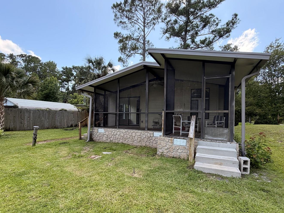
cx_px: 154
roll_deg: -0.3
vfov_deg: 74.5
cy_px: 118
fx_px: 139
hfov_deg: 90.8
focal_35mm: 17
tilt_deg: +0.6
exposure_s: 1/502
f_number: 2.2
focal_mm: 2.22
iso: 64
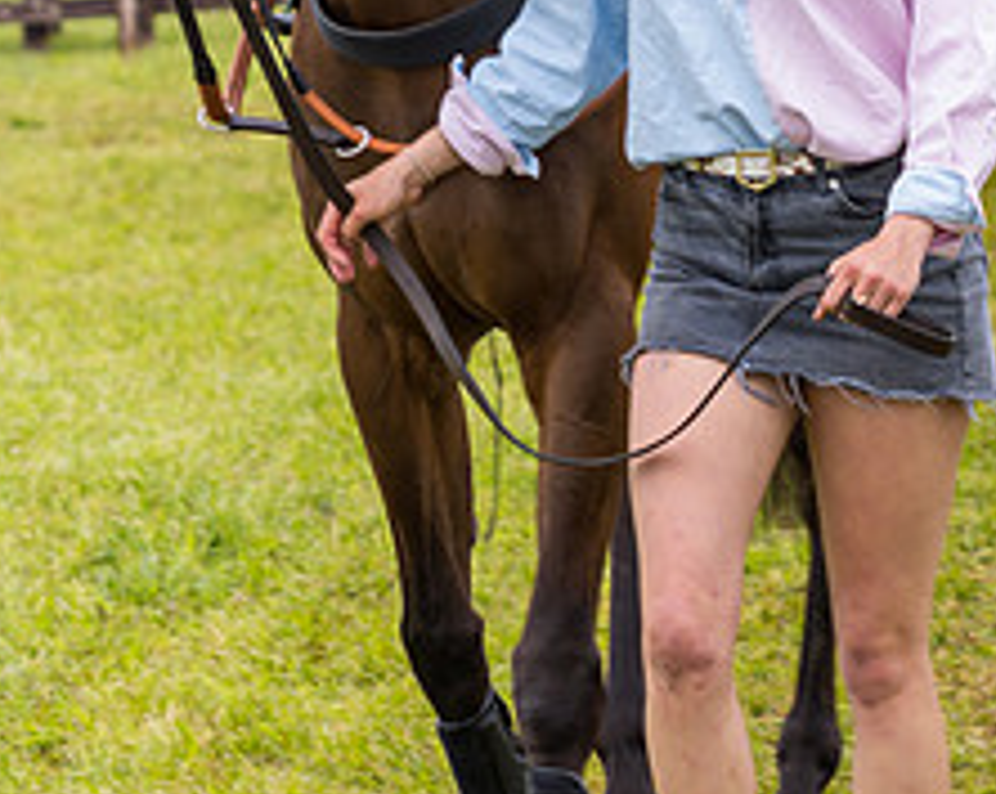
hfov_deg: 6.3
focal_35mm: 305
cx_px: 760
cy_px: 28
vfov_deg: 5.1
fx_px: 8979
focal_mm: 105
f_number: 4
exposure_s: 1/160
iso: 50
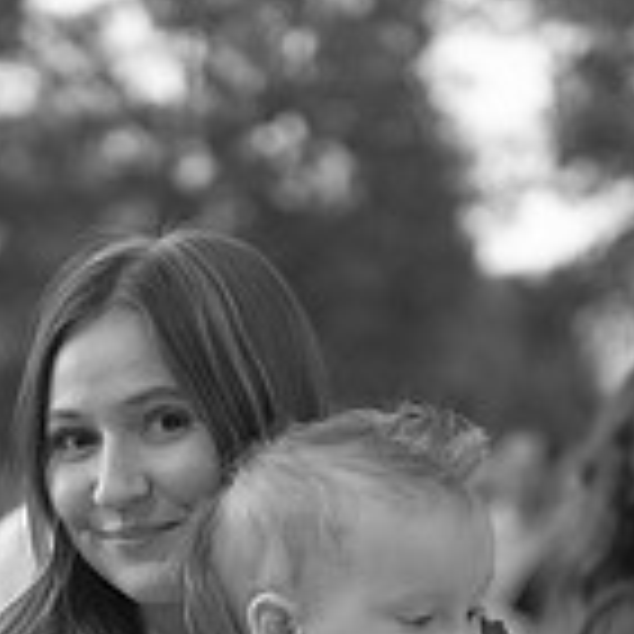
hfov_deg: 9.2
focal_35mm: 189
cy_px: 832
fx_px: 3916
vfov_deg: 9.1
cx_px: 205
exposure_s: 1/200
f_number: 2.8
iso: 400
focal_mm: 70
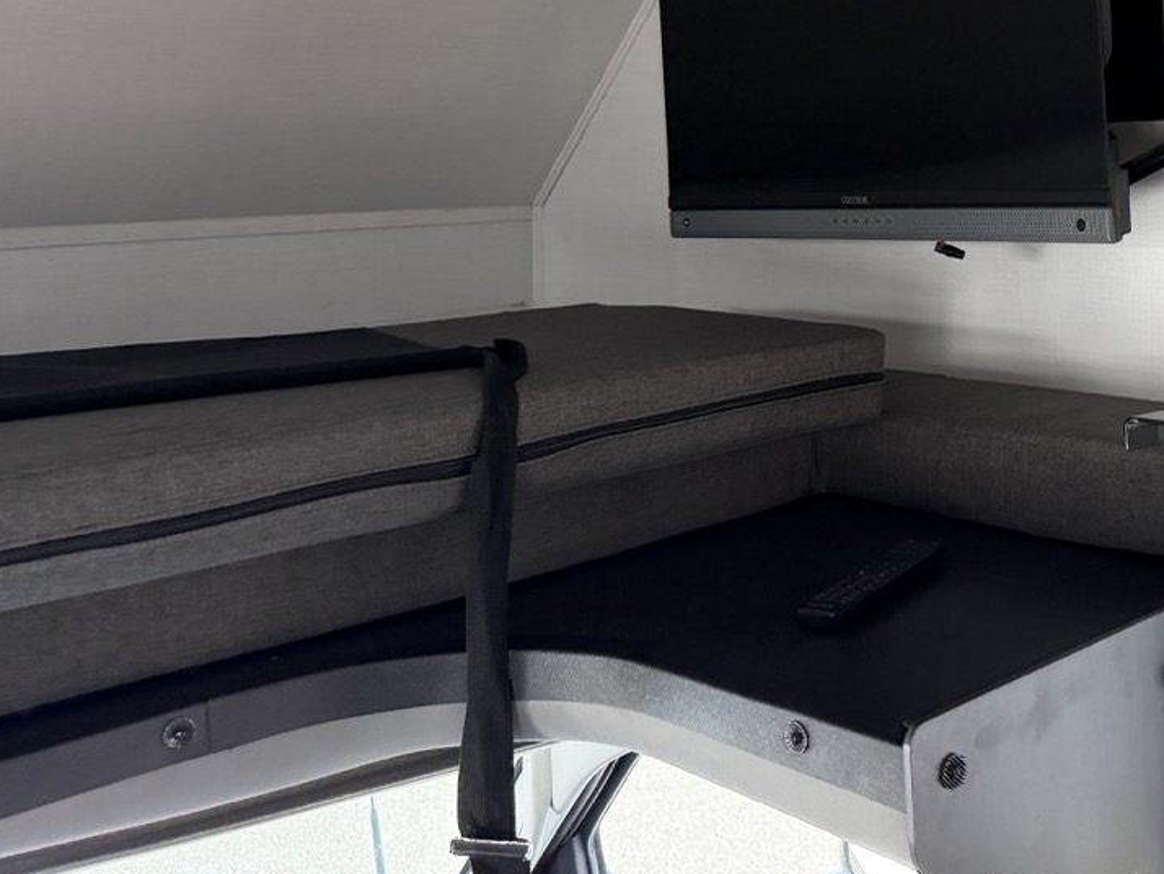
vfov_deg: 32.6
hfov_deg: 41.8
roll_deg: -0.4
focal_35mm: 43
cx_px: 944
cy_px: 168
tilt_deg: -0.7
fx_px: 1446
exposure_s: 1/61
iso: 200
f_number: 1.78
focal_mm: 6.76
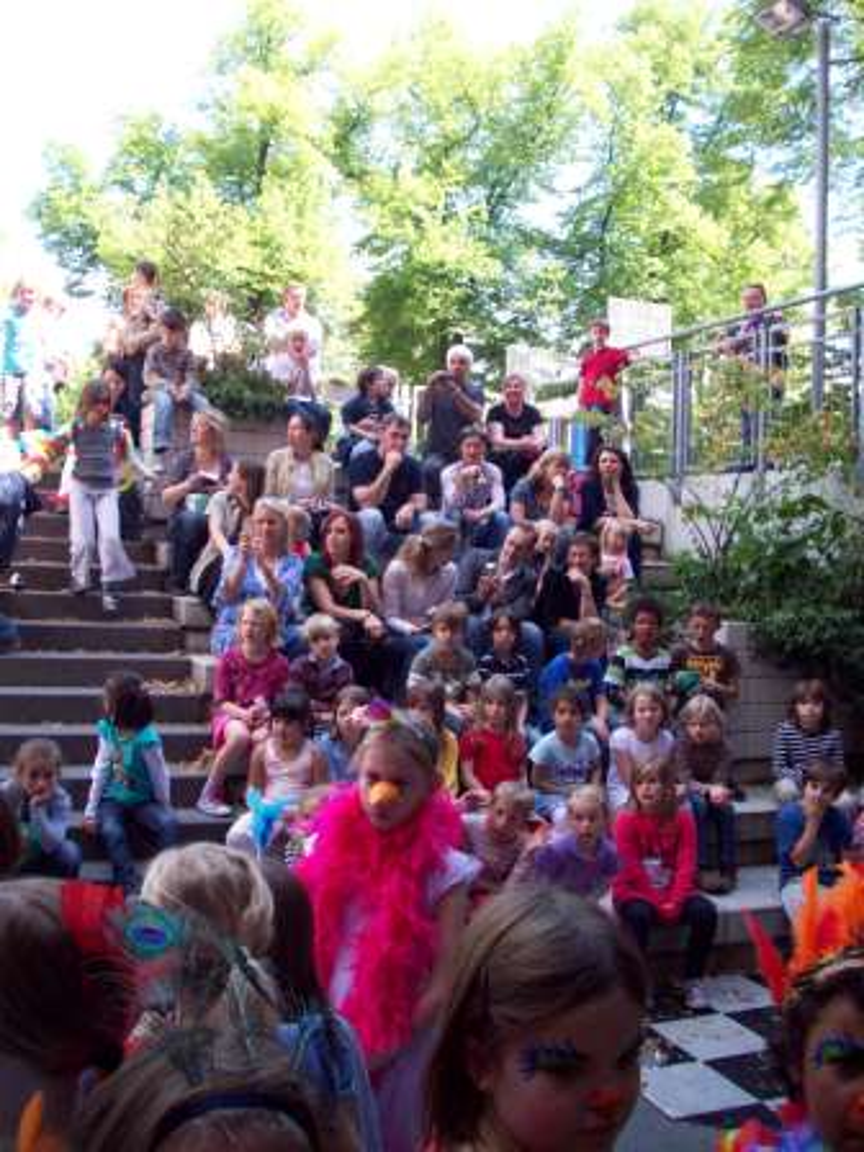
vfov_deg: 50.1
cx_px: 432
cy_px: 576
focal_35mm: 37
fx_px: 1231
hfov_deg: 38.7
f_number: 2.8
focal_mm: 6.2
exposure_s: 1/142
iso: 80
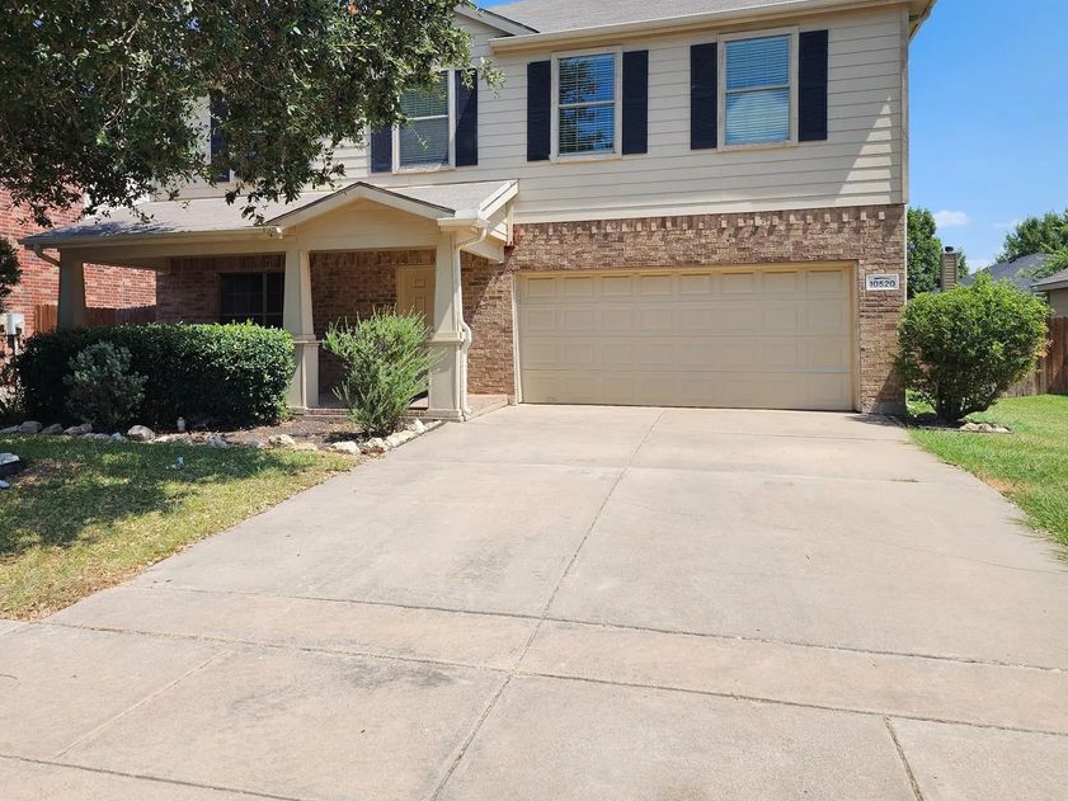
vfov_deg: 49.5
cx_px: 458
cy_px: 322
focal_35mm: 28
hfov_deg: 63.2
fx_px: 864
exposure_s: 1/902
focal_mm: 6.4
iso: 12
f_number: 1.8
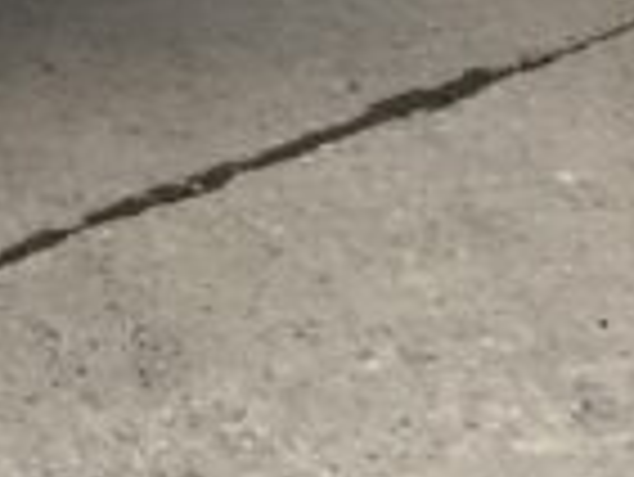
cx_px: -184
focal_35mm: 210
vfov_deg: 6.5
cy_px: -909
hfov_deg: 9.3
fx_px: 3849
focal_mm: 3
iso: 16
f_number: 1.8
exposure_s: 1/1490
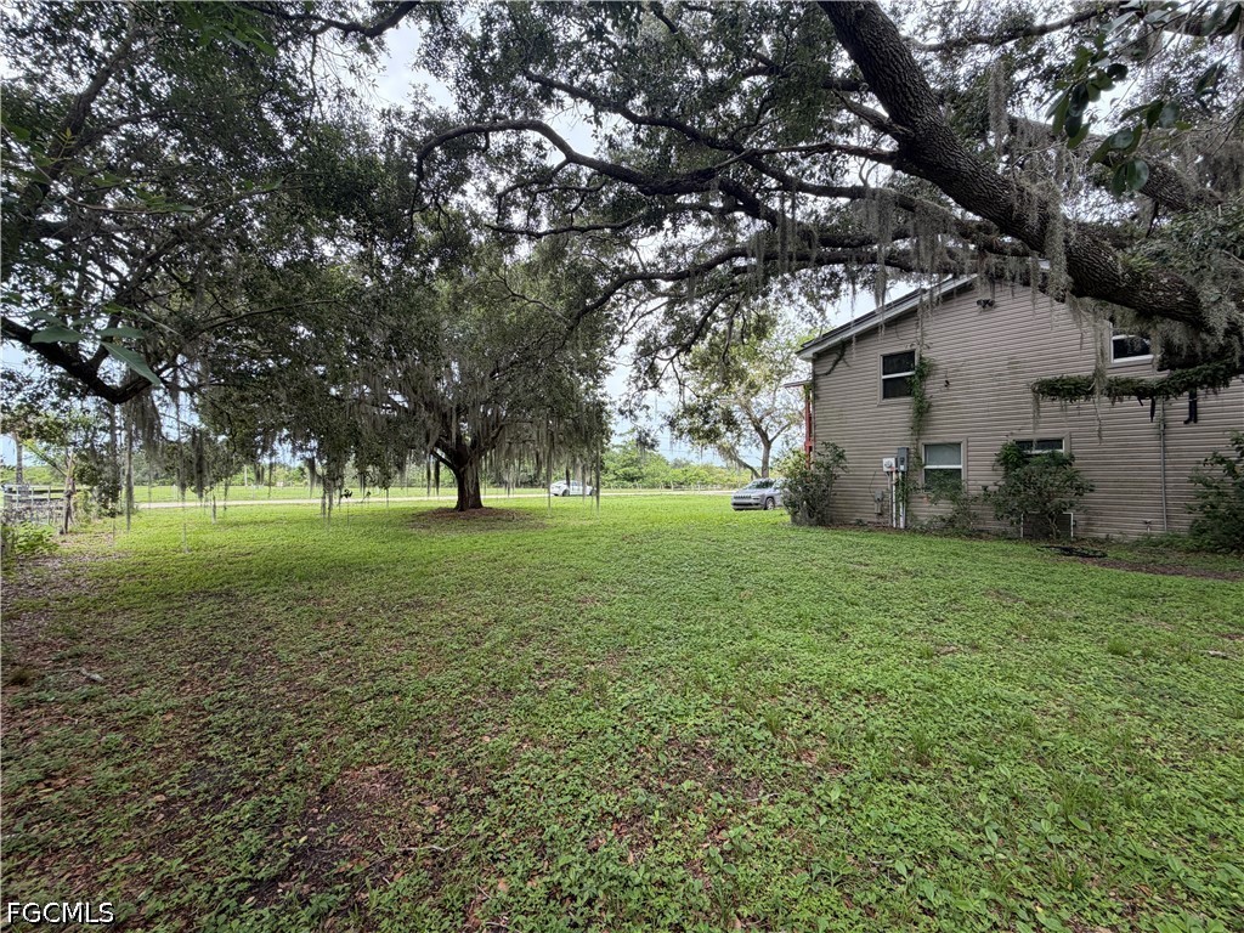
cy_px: 466
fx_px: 503
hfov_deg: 102.1
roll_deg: -0.2
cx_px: 622
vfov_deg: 85.7
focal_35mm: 14
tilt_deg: +0.3
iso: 50
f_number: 2.2
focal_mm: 2.22
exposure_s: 1/203
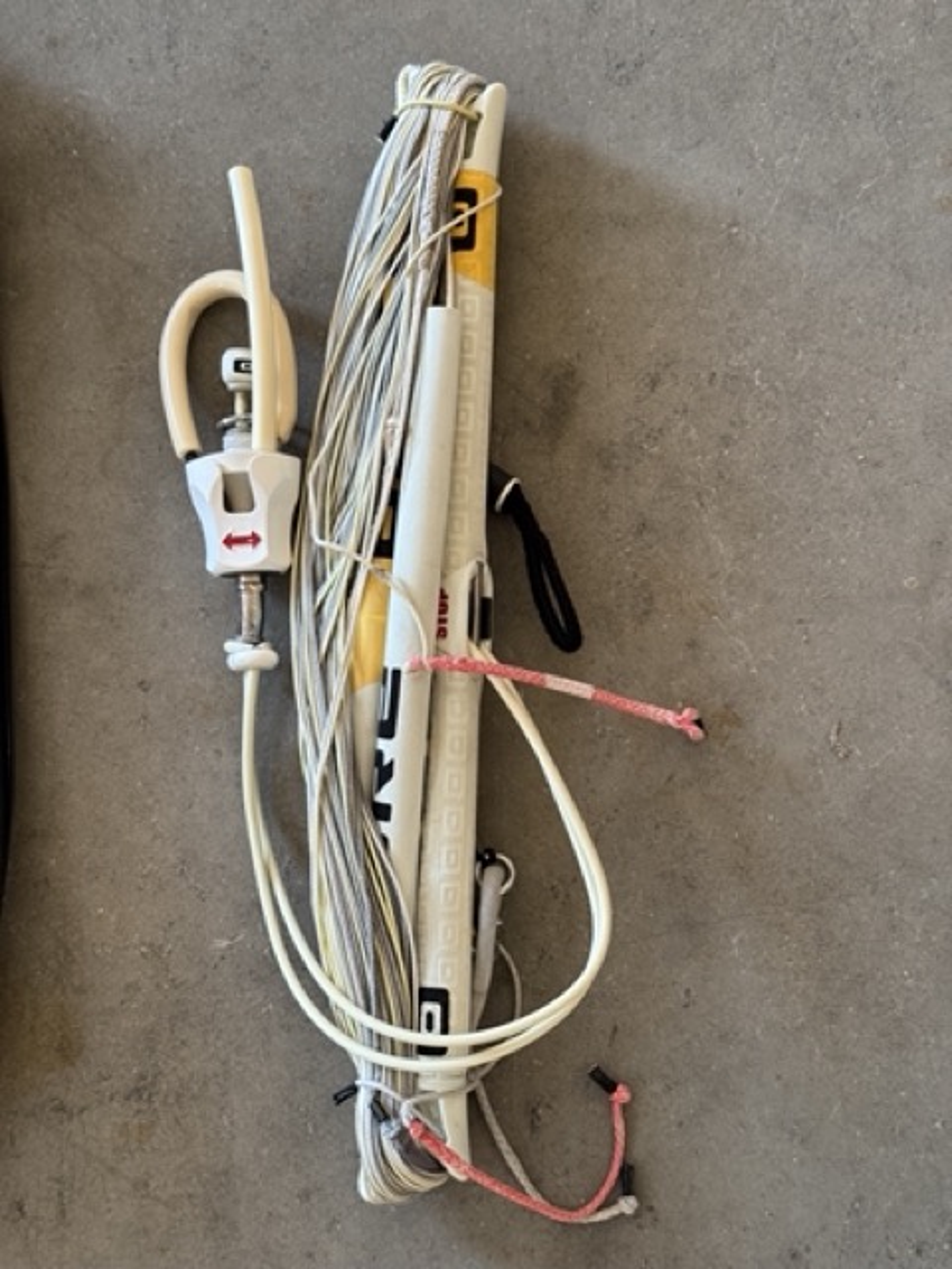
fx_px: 1760
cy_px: 634
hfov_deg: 30.3
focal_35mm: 48
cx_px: 476
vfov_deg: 39.7
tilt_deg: -84.0
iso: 160
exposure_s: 1/60
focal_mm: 6.76
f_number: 1.78
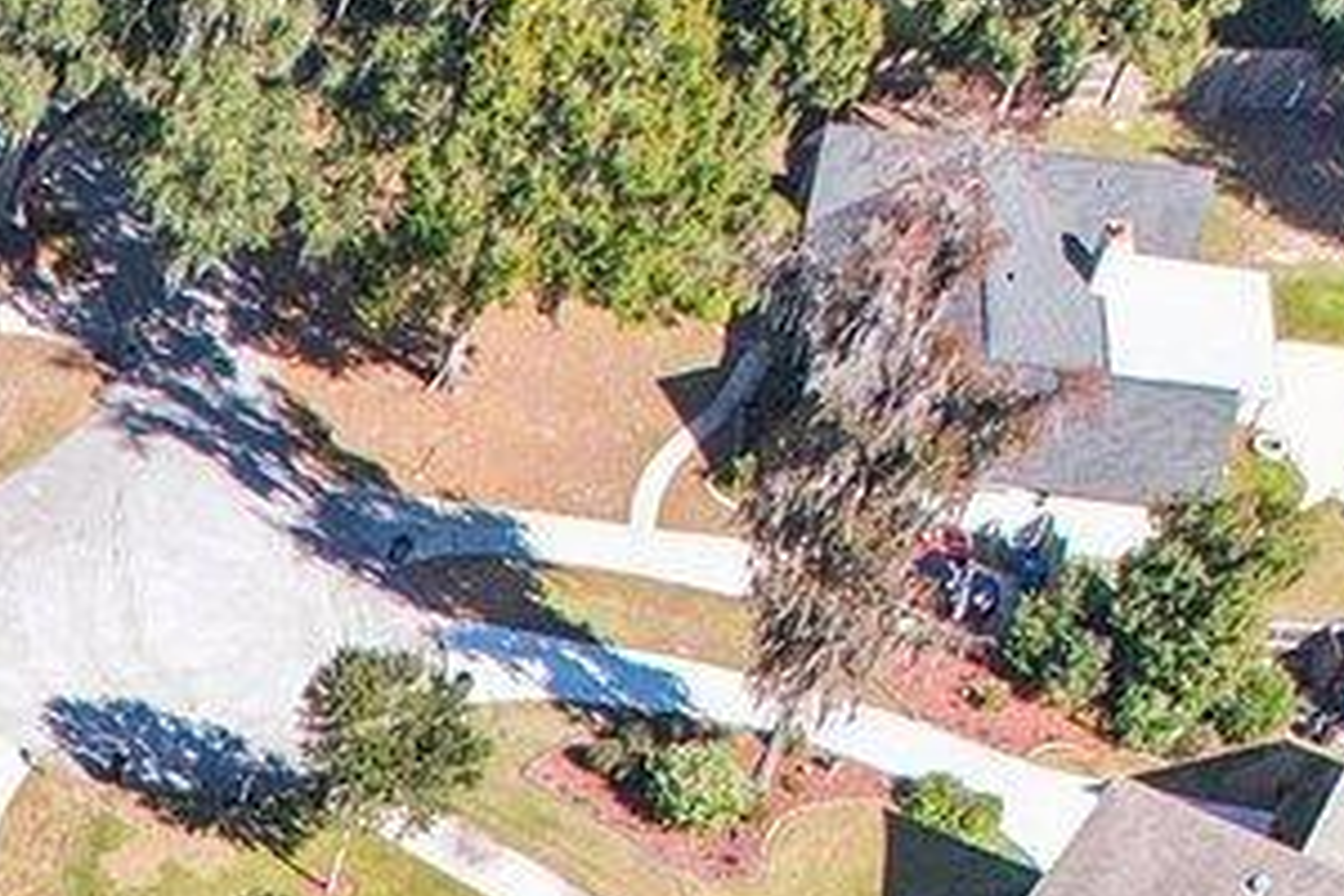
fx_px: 5600
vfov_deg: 7.6
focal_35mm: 150
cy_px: 3004
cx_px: -1810
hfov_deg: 11.5
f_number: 2.8
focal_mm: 8.4
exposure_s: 1/640
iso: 110
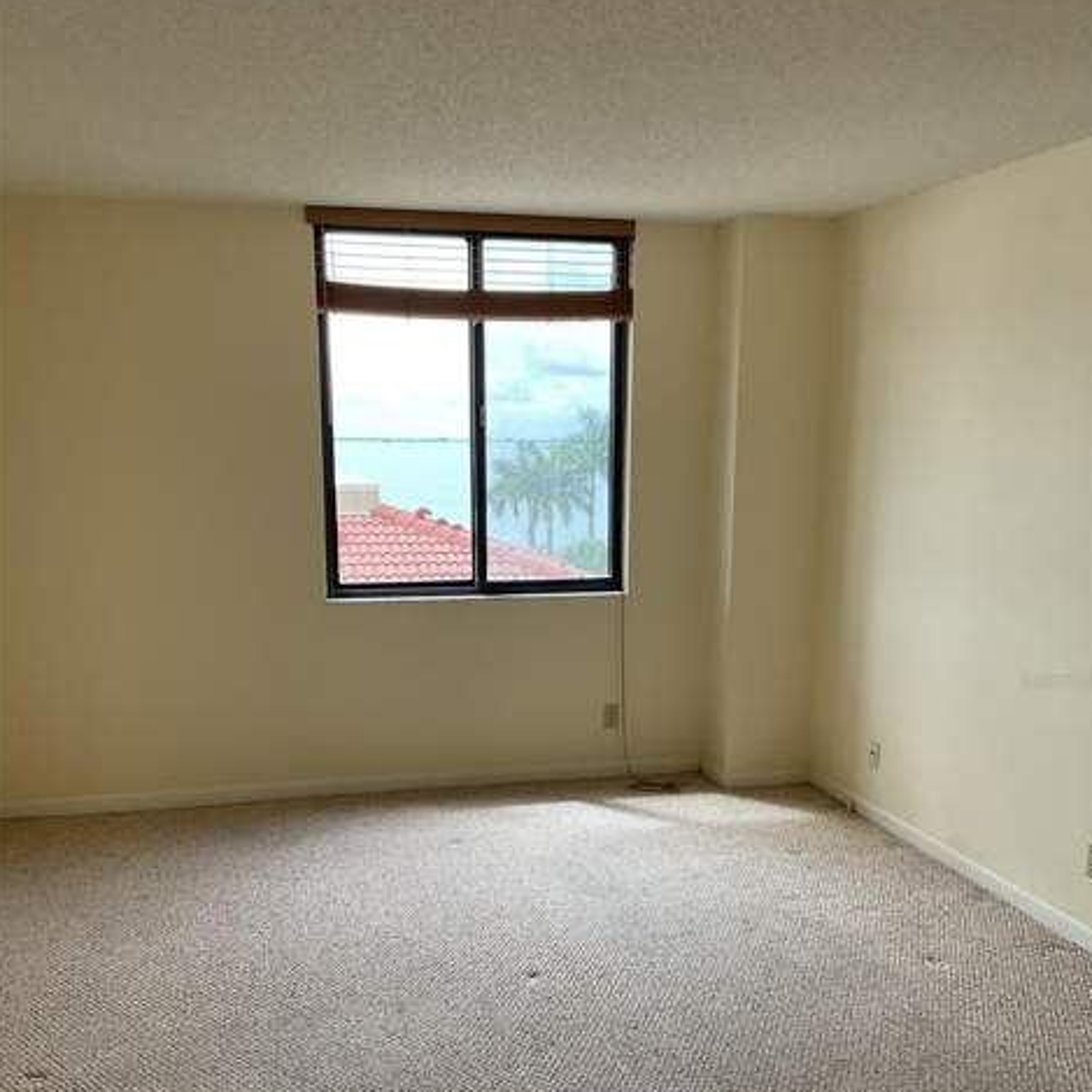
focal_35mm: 35
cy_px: 680
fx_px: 1249
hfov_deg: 47.2
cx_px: 549
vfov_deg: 46.8
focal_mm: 3
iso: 16
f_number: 1.8
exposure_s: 1/212
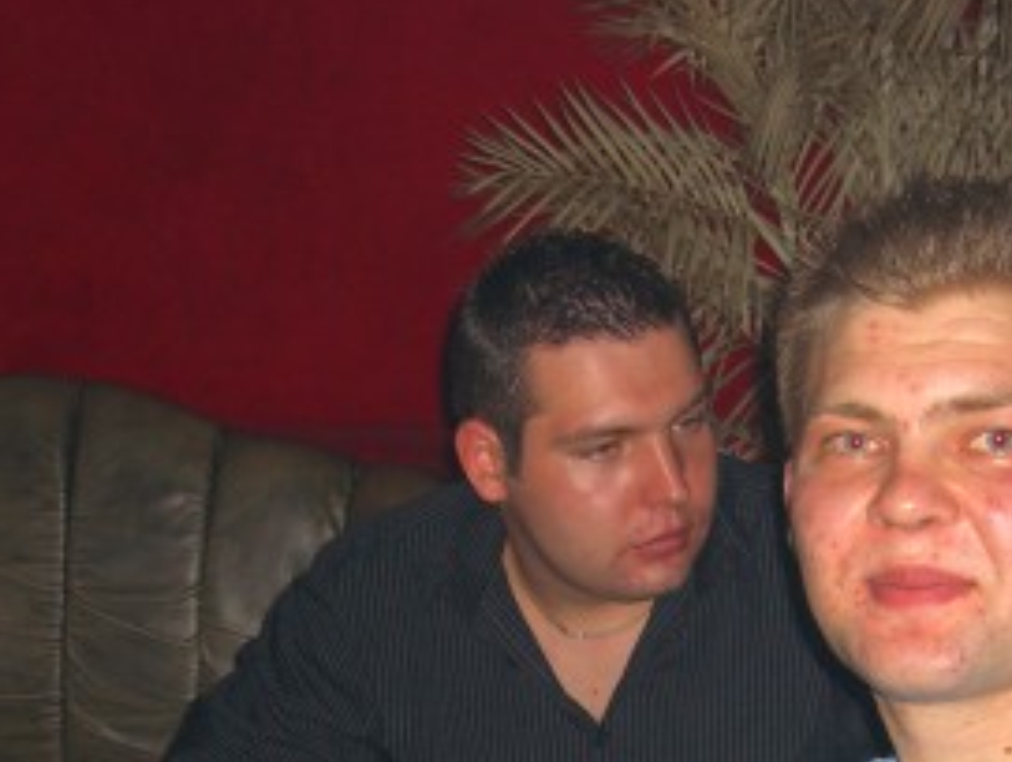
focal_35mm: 84
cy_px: 766
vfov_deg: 17.2
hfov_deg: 23.2
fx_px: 2459
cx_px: 612
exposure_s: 1/60
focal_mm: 7.9
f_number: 2.8
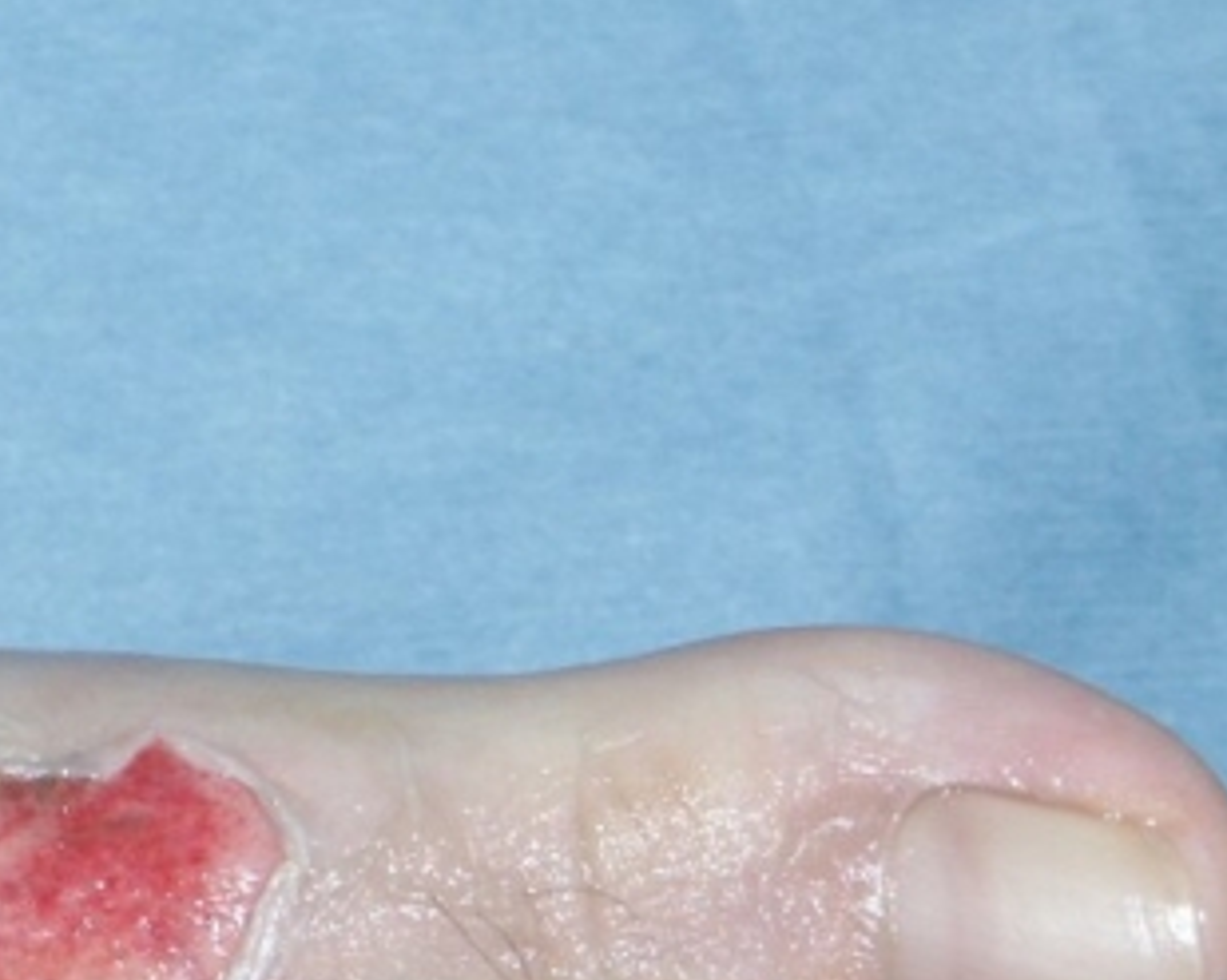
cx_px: -234
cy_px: 1166
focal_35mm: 351
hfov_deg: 5.5
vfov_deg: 4.4
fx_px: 12742
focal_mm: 35.32
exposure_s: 1/125
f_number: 5.6
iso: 200
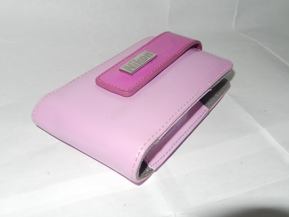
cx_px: 144
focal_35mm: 36
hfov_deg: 51.4
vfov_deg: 39.7
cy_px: 108
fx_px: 301
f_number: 8
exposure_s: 1/30
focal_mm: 6.5
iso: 200
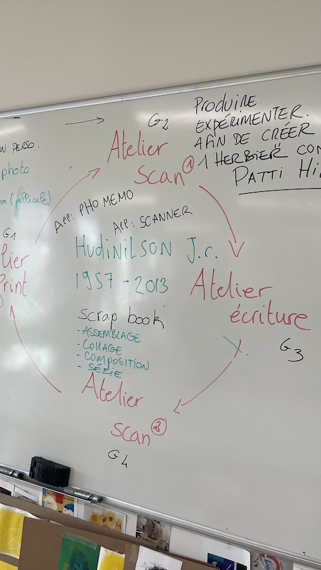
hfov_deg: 36.5
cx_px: 121
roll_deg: -3.7
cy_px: 279
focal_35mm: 32
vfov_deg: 61.0
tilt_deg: +0.1
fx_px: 484
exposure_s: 1/100
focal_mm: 4.2
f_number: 1.6
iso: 80
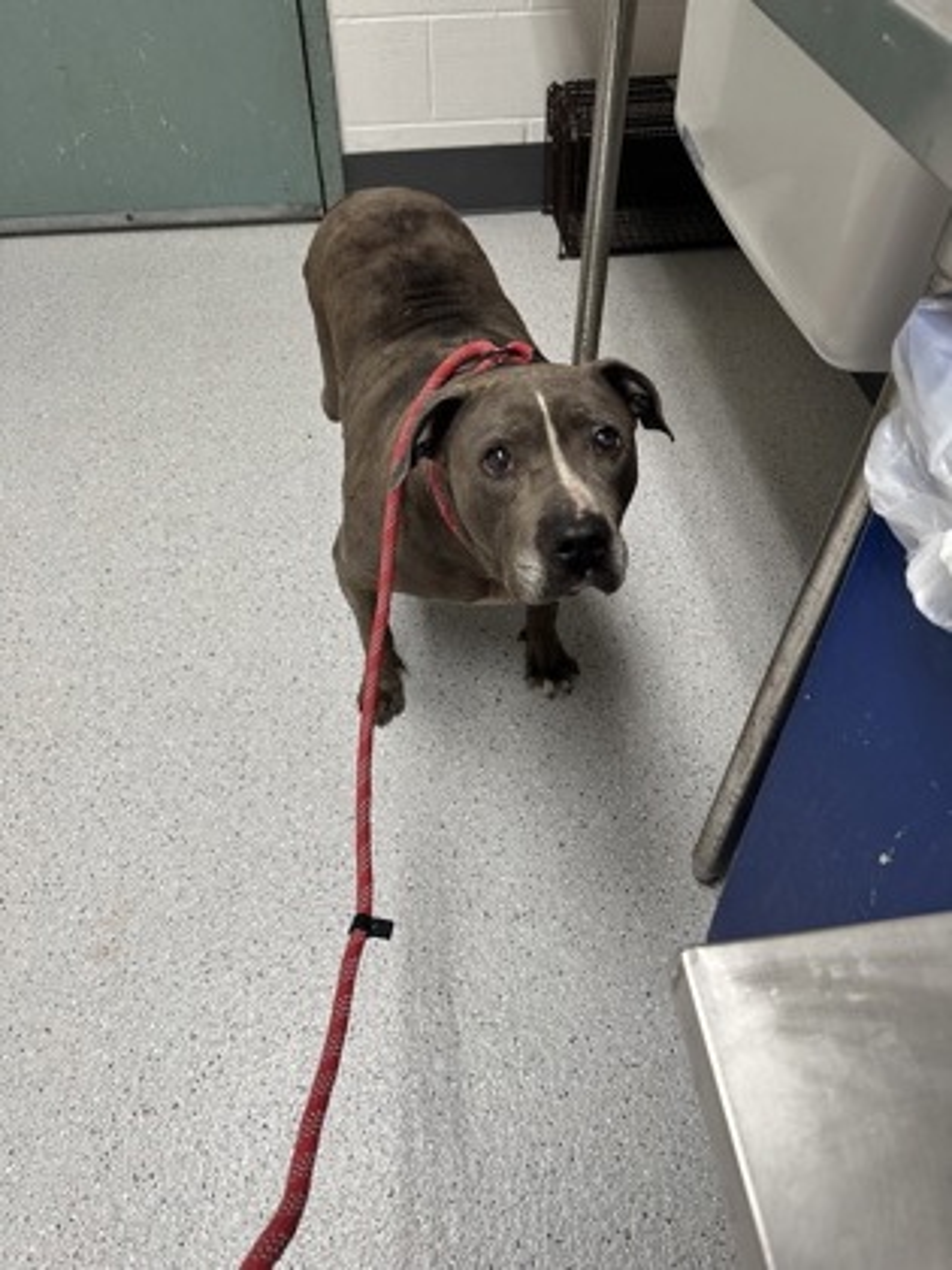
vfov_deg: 71.6
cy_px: 635
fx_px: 880
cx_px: 476
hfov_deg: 56.8
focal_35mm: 24
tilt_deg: -49.7
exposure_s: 1/120
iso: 200
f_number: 1.78
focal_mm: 6.86
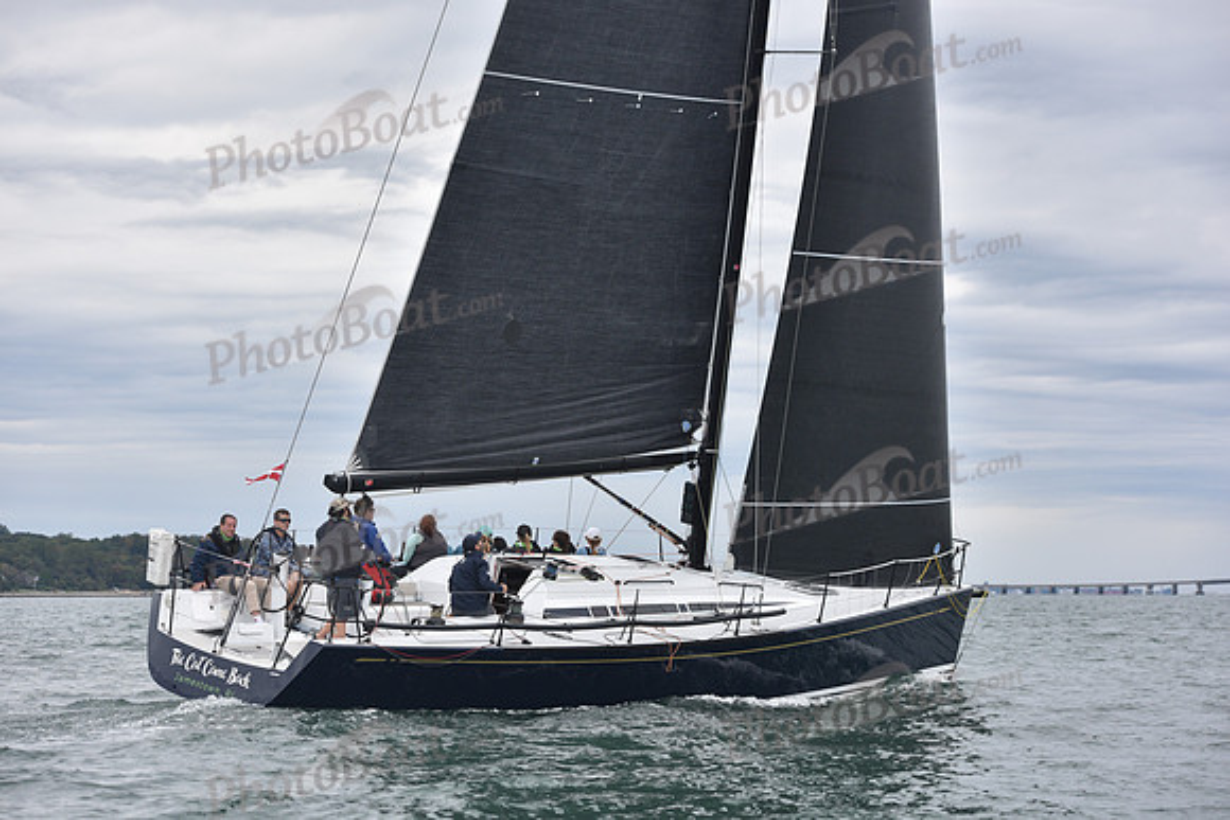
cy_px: 410
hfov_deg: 20.4
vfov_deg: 13.7
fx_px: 3417
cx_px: 615
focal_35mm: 100
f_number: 5
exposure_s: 1/1000
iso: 400
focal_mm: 100
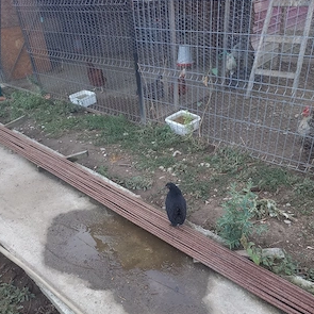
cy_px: 202
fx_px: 308
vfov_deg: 53.3
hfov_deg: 54.0
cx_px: 156
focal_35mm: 30
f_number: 1.8
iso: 250
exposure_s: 1/33
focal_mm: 4.65
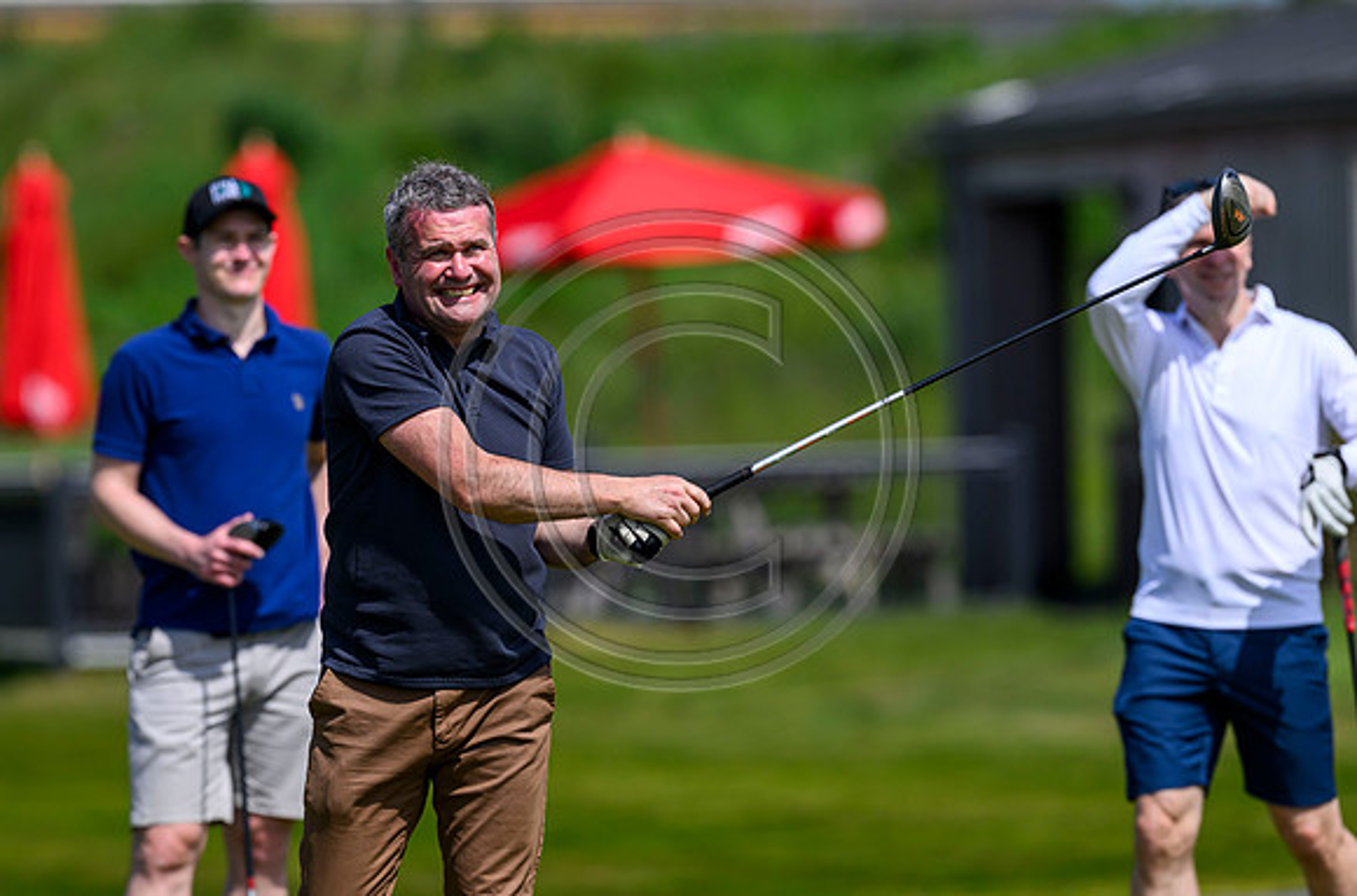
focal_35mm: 464
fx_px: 17441
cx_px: 585
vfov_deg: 2.9
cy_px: 396
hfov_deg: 4.5
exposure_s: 1/5000
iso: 500
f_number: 4.5
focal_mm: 400
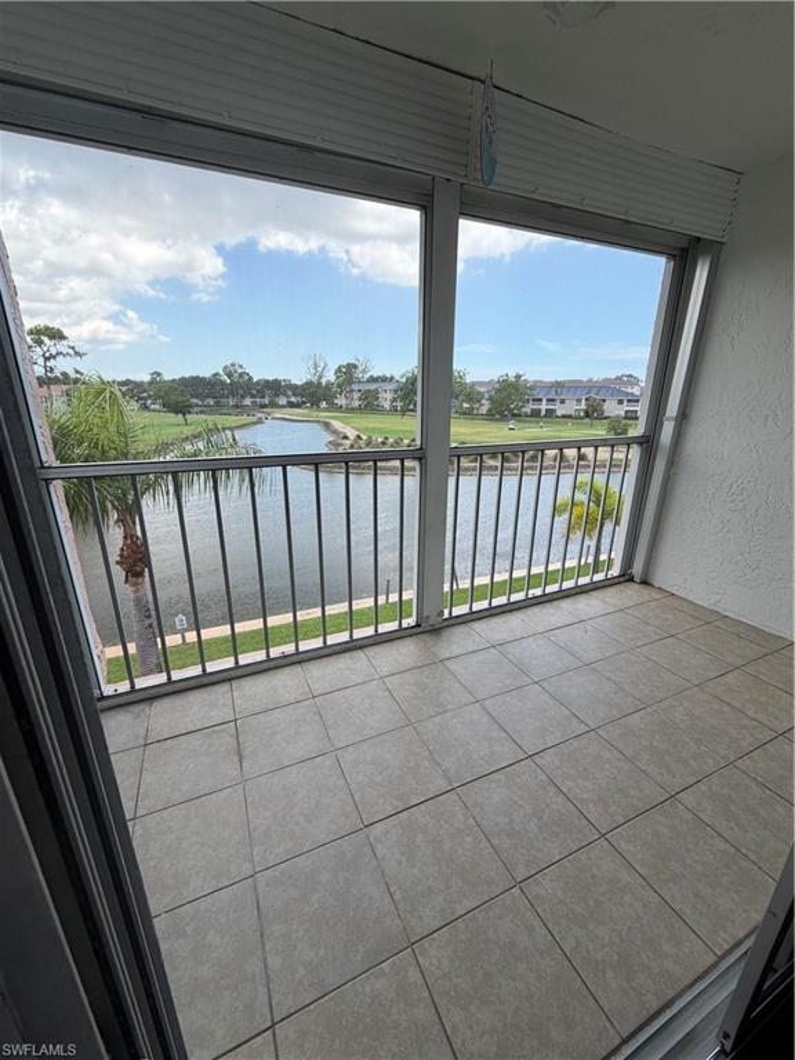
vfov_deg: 102.1
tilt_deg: -17.9
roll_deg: -0.7
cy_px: 530
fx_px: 429
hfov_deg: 85.7
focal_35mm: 14
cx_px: 398
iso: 50
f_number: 2.2
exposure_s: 1/502
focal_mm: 2.22
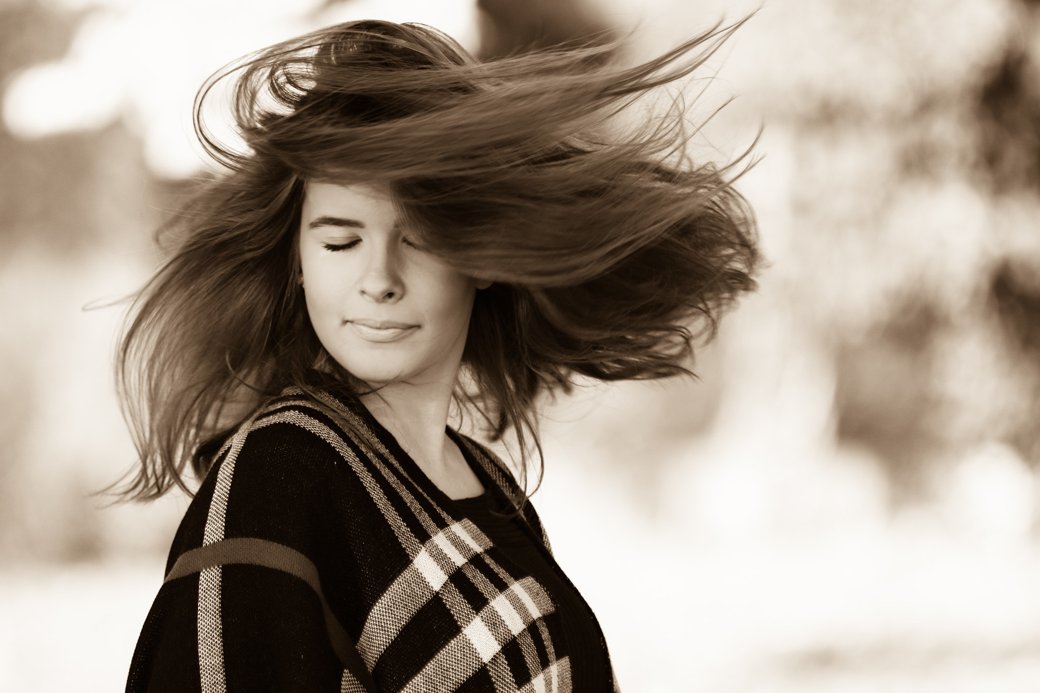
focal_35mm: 248
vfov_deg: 5.6
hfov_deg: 8.3
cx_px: 520
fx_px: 7149
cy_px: 346
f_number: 2.8
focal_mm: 165
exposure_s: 1/250
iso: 100
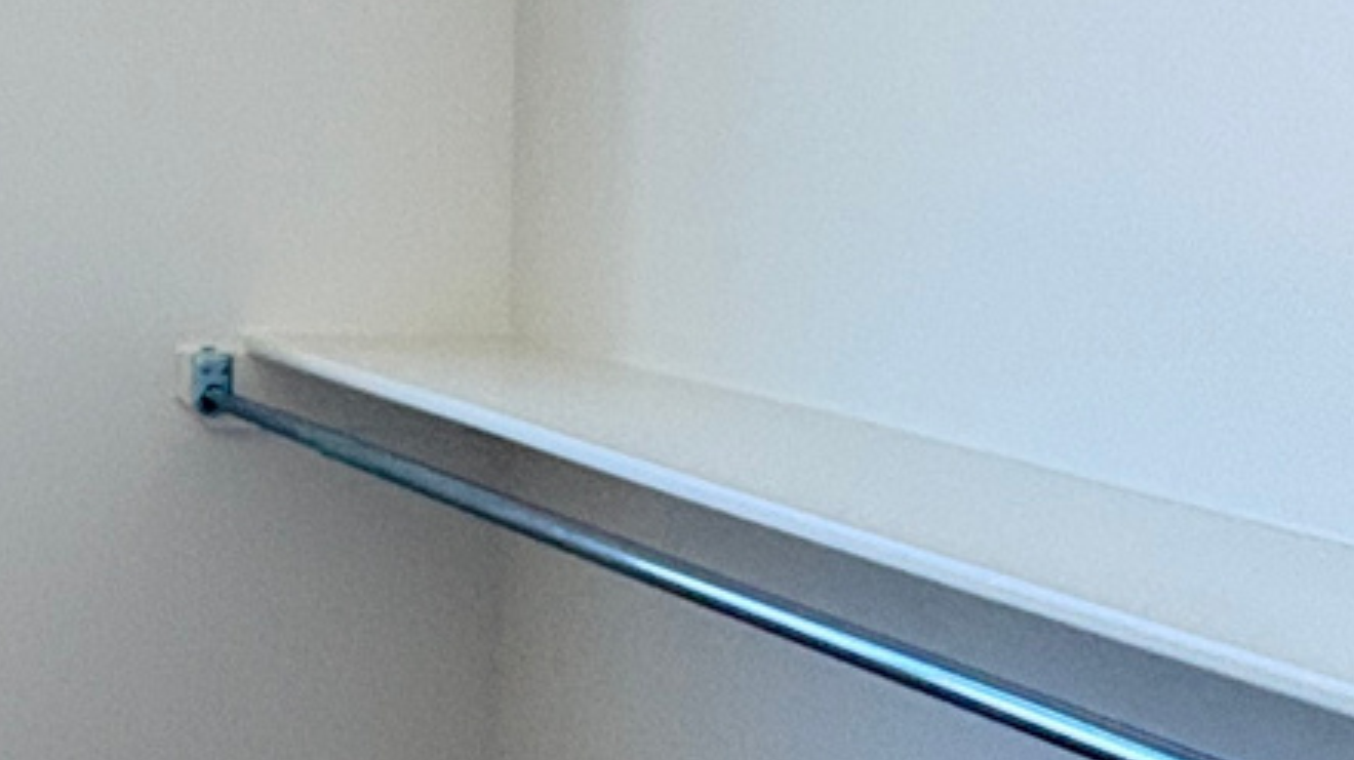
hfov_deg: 23.7
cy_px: 108
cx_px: -674
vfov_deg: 16.8
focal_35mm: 71
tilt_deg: -1.9
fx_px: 2548
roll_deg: +0.3
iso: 250
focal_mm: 2.22
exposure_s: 1/120
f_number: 2.2
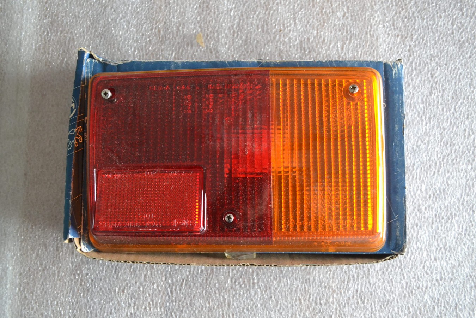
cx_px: 238
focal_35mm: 36
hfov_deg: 53.1
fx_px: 476
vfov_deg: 36.9
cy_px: 159
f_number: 4
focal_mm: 24
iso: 3200
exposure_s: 1/50
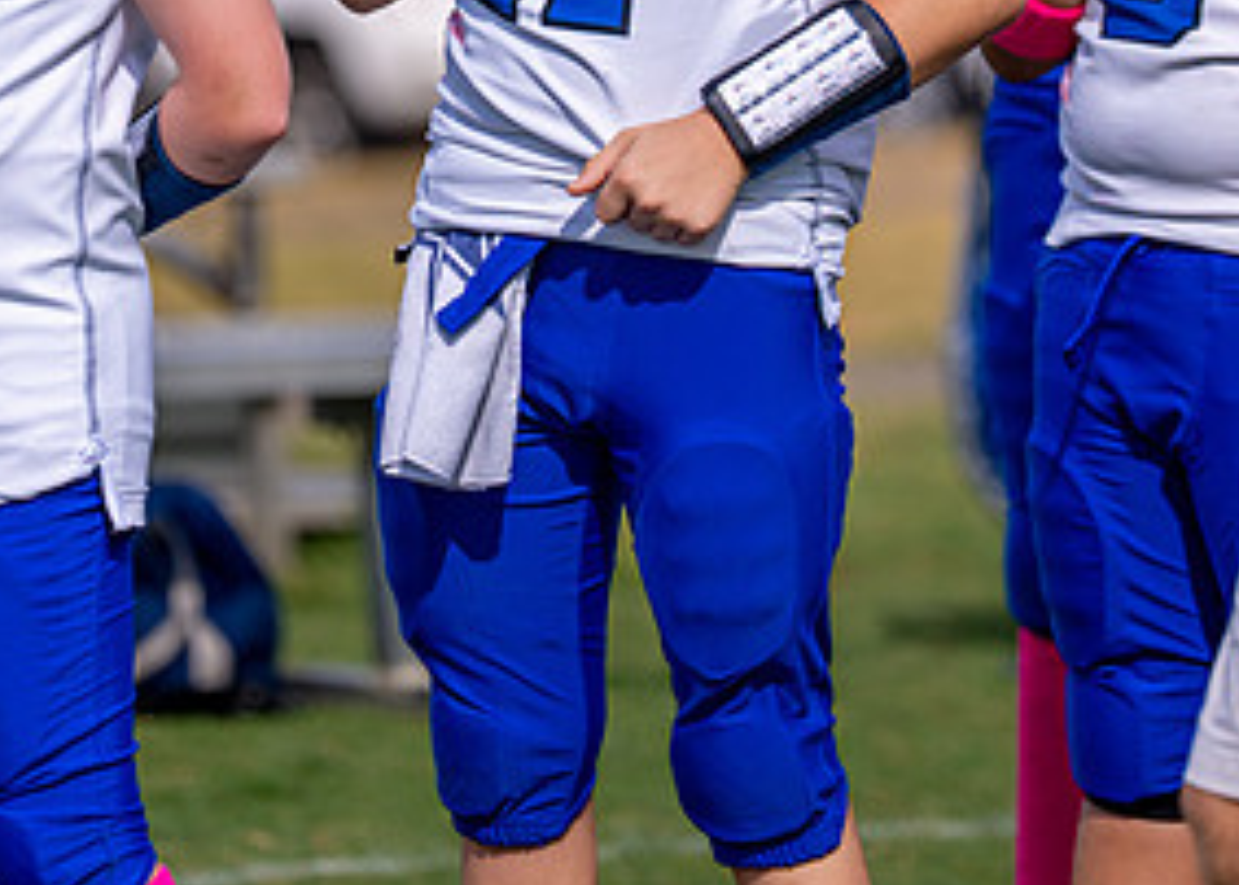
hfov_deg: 5.1
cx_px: 662
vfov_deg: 3.6
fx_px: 13896
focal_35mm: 395
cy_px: -66
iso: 160
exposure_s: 1/4000
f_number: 2.8
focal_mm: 163
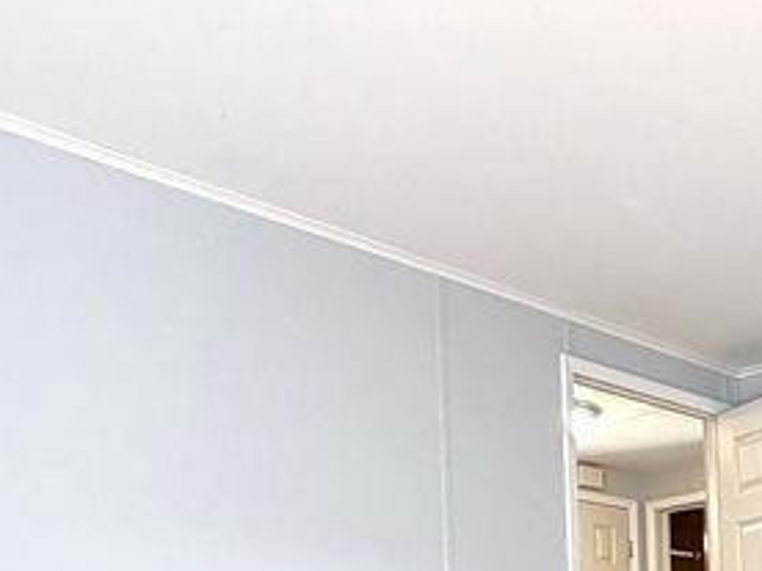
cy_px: 737
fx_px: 1145
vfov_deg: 24.5
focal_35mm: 52
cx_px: 859
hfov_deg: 32.0
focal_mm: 2.22
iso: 160
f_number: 2.2
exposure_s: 1/121
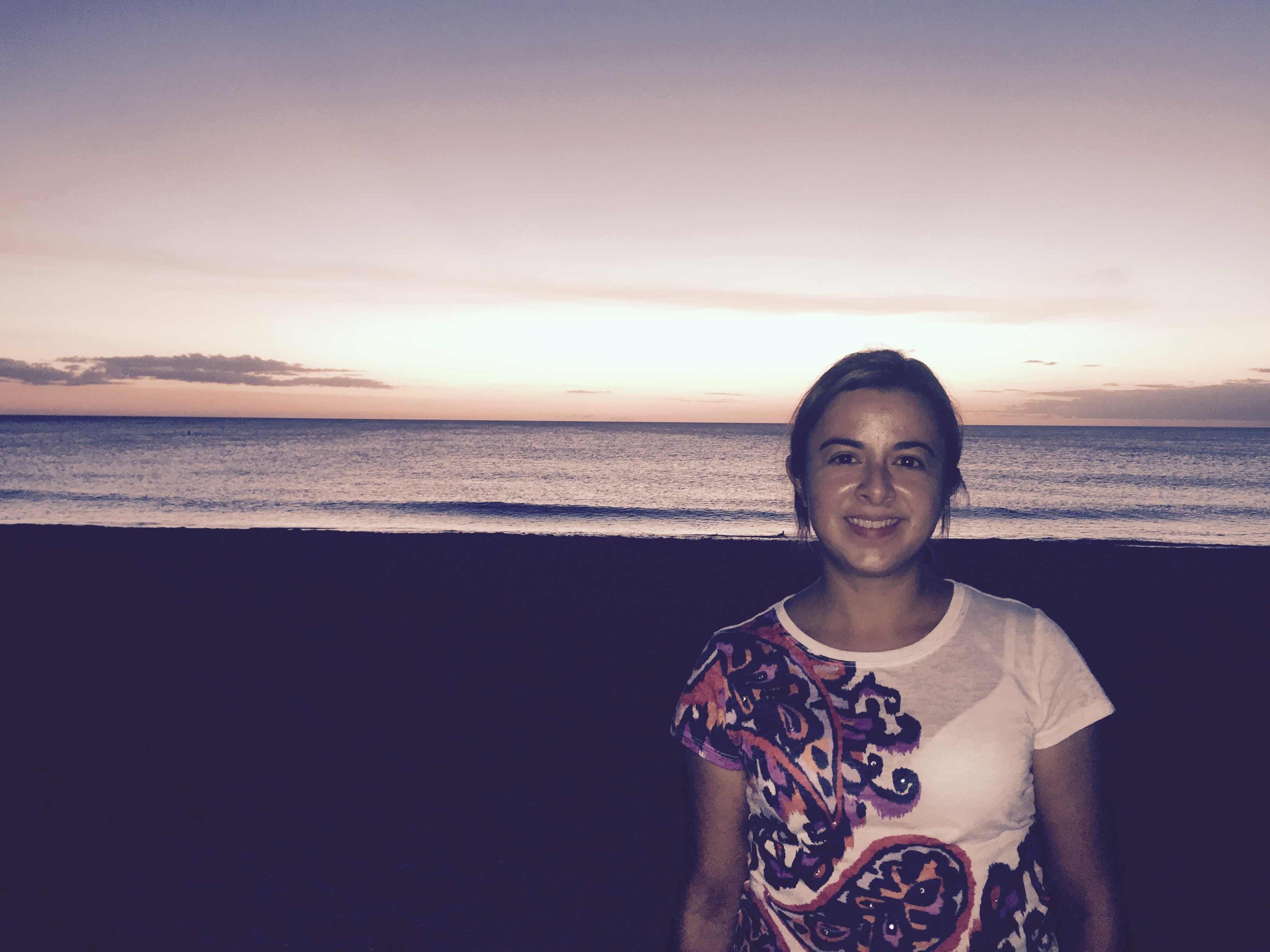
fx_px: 1064
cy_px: 476
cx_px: 635
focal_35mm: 29
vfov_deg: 48.2
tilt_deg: -3.8
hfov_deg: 61.7
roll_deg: -1.6
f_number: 2.2
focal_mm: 4.15
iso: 125
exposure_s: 1/30
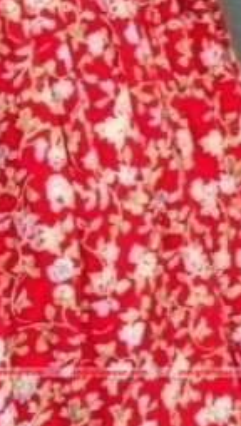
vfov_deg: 4.2
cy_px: -623
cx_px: -204
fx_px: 5765
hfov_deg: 2.4
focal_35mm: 509
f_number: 6.3
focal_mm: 50
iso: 3200
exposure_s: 1/125
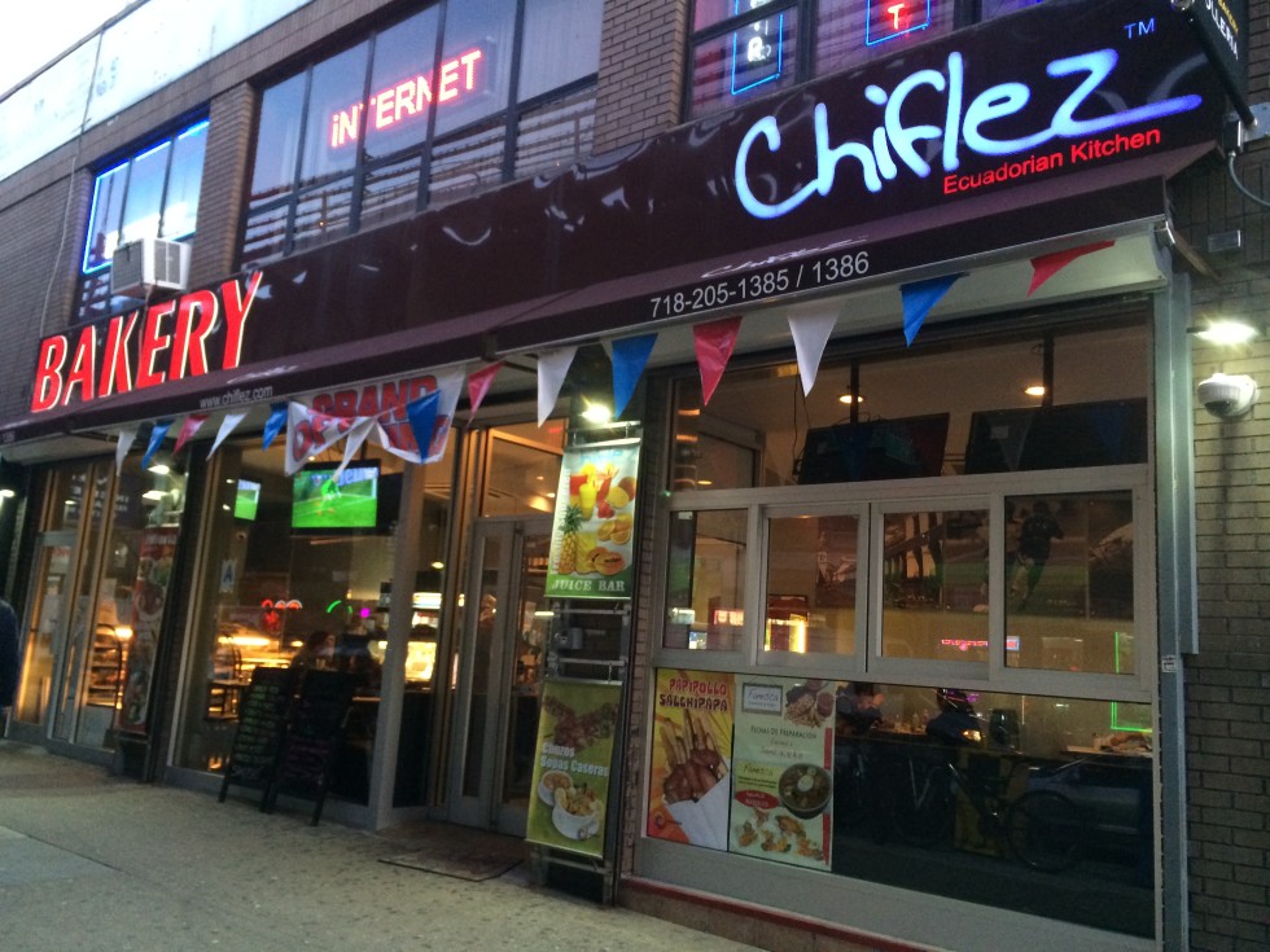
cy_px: 476
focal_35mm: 30
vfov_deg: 46.8
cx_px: 635
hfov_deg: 60.0
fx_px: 1101
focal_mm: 4.12
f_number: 2.2
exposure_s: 1/30
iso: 250
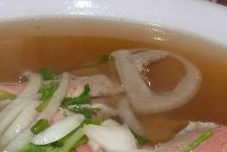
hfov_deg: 16.3
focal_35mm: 125
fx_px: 789
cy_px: 142
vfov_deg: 10.9
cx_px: 50
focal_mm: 6.3
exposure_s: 1/22.6
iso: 79
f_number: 2.9
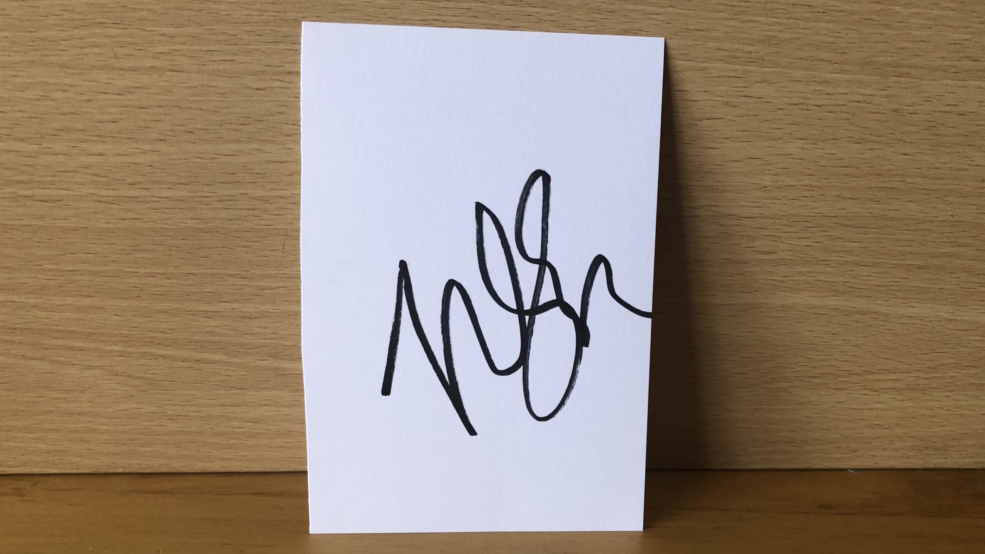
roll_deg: -4.4
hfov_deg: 59.5
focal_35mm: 33
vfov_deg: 35.6
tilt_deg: -21.2
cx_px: 485
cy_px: 311
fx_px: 862
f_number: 1.8
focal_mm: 3.99
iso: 40
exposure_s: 1/20
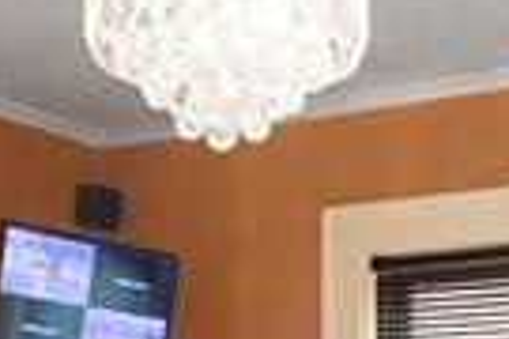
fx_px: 3223
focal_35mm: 228
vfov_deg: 5.9
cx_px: 347
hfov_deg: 9.0
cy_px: 661
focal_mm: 30
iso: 320
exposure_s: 1.3
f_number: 9
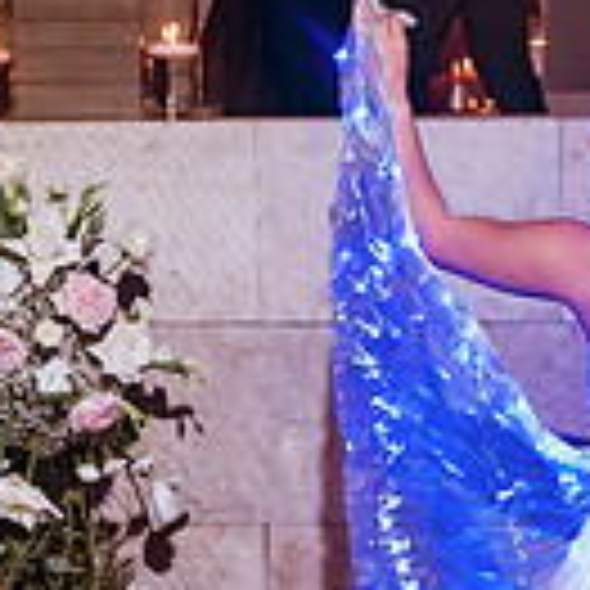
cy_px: 311
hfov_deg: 16.8
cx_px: 538
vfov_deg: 17.1
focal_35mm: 102
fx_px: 1967
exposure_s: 1/80
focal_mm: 35
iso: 1600
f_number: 4.5
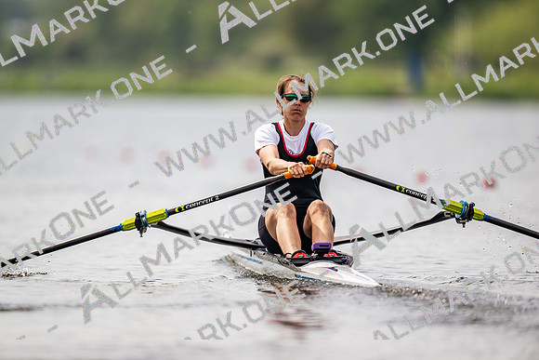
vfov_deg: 2.3
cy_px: 180
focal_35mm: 600
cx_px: 270
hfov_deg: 3.4
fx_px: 8985
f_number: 4
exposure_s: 1/2500
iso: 220
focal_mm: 600
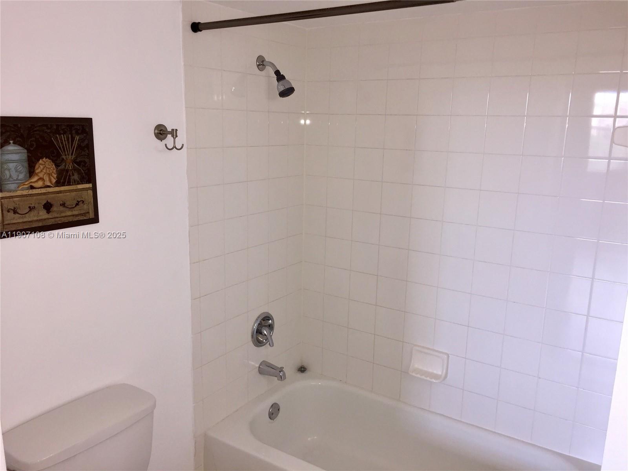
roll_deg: -1.9
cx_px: 314
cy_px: 236
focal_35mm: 29
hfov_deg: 61.7
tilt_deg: -12.6
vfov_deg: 48.2
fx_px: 526
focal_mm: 4.15
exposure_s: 1/30
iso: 50
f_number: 2.2
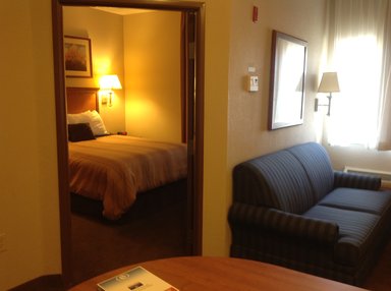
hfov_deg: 52.7
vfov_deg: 40.5
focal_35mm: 35
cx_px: 196
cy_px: 146
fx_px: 394
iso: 80
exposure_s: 1/15
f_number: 2.4
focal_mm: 4.28
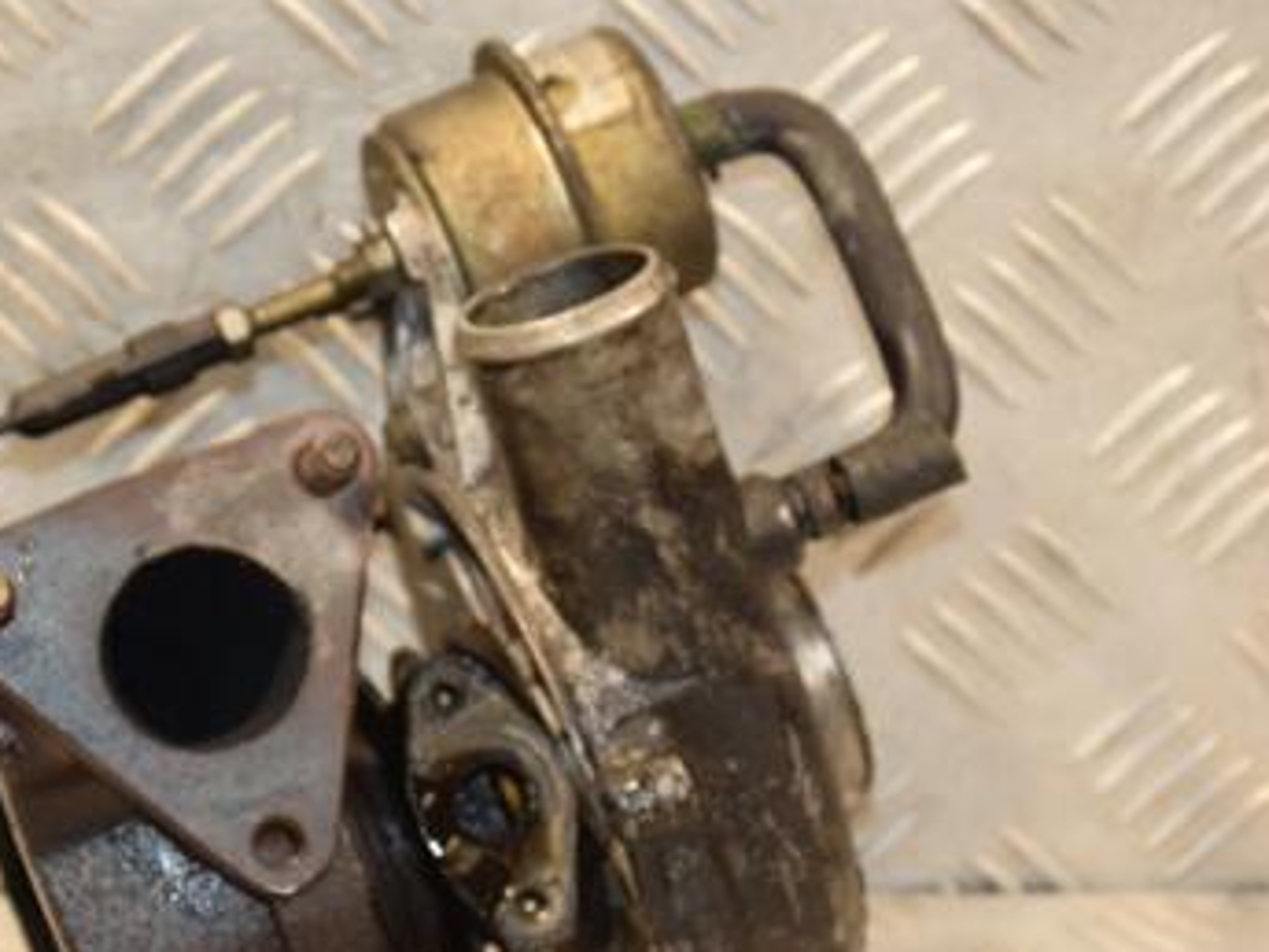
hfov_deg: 10.5
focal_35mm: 189
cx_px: 432
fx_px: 6923
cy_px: 646
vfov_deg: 7.9
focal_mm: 75
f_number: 5.3
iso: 800
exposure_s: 1/100
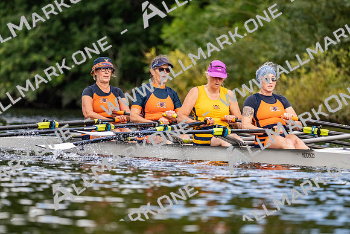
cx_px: 175
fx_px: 5837
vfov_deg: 2.3
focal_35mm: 600
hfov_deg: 3.4
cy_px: 117
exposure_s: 1/2000
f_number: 4.5
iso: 720
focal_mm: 400
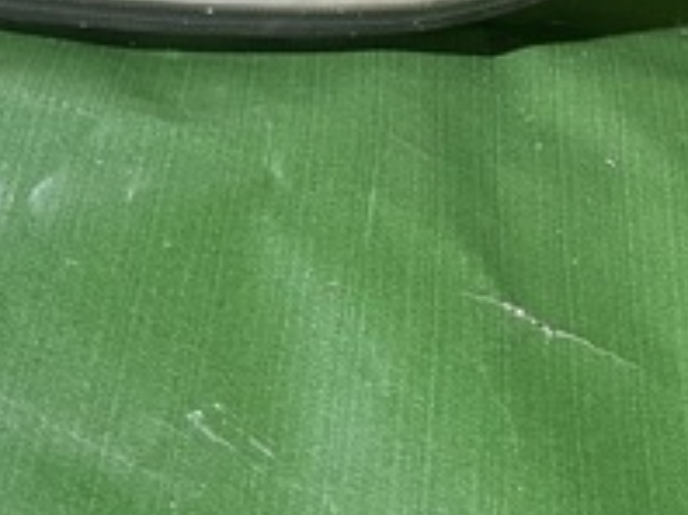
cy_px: -273
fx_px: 1667
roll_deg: -14.5
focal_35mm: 84
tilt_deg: -36.1
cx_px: 275
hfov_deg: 23.3
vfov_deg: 16.0
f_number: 1.6
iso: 320
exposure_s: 1/60
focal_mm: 5.1
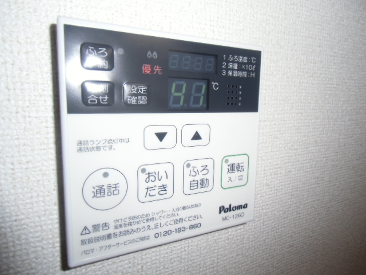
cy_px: 138
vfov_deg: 56.8
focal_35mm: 24
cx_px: 183
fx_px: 254
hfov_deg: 71.6
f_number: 3
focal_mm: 4.24
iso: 64
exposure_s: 1/60
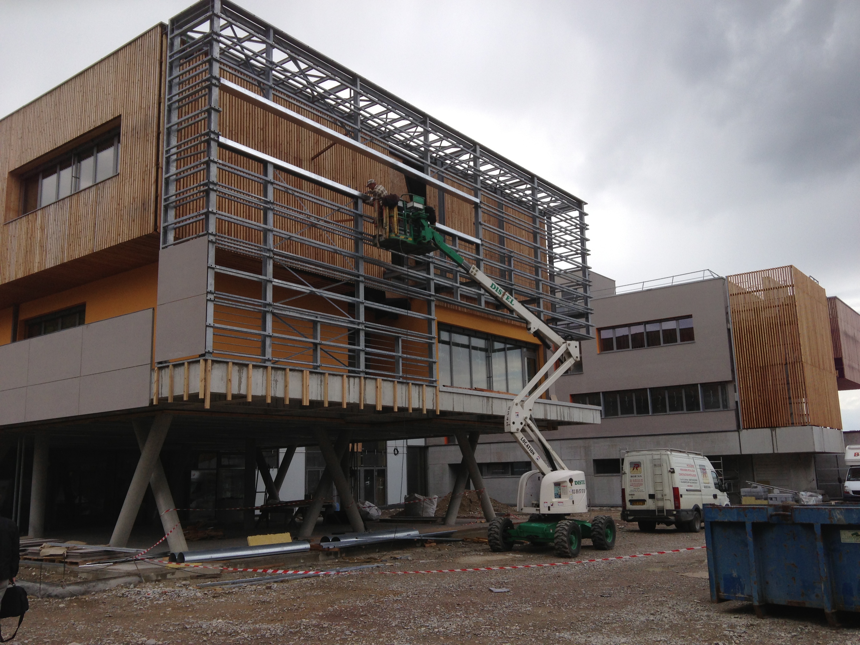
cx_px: 430
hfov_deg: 55.4
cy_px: 322
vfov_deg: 42.9
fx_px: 820
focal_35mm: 33
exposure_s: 1/1085
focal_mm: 4.13
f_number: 2.4
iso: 50
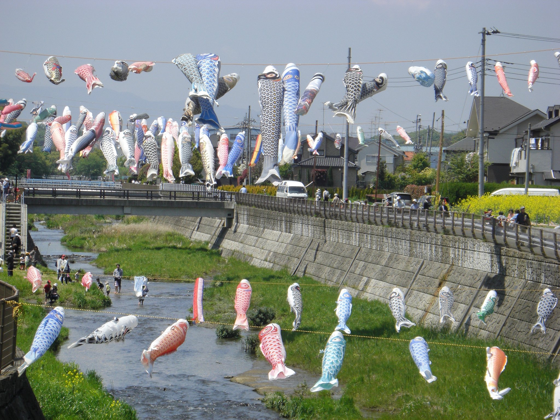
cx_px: 280
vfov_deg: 11.1
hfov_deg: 14.8
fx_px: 2152
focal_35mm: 133
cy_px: 210
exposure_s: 1/250
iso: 50
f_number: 5.9
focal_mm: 22.1
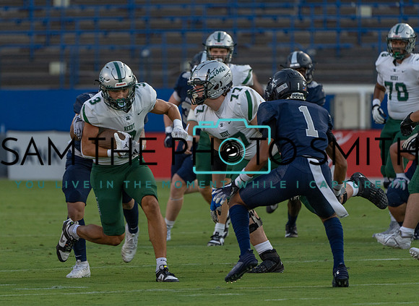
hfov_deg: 4.2
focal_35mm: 472
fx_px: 5651
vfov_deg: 3.1
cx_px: 171
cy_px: 141
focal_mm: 400
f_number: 5.6
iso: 1600
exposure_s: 1/1250
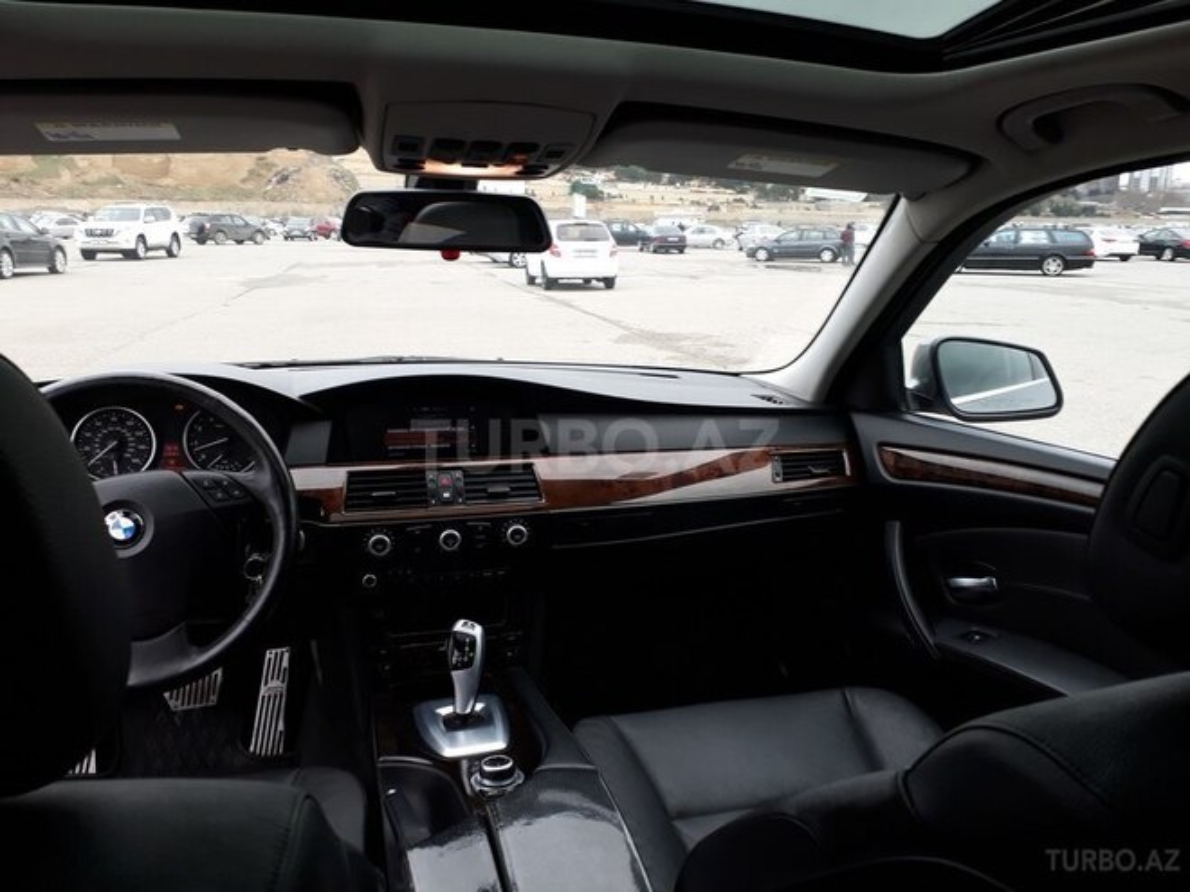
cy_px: 446
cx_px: 595
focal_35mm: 27
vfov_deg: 51.4
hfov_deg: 65.3
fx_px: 928
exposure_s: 1/100
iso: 50
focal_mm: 3.6
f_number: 1.9
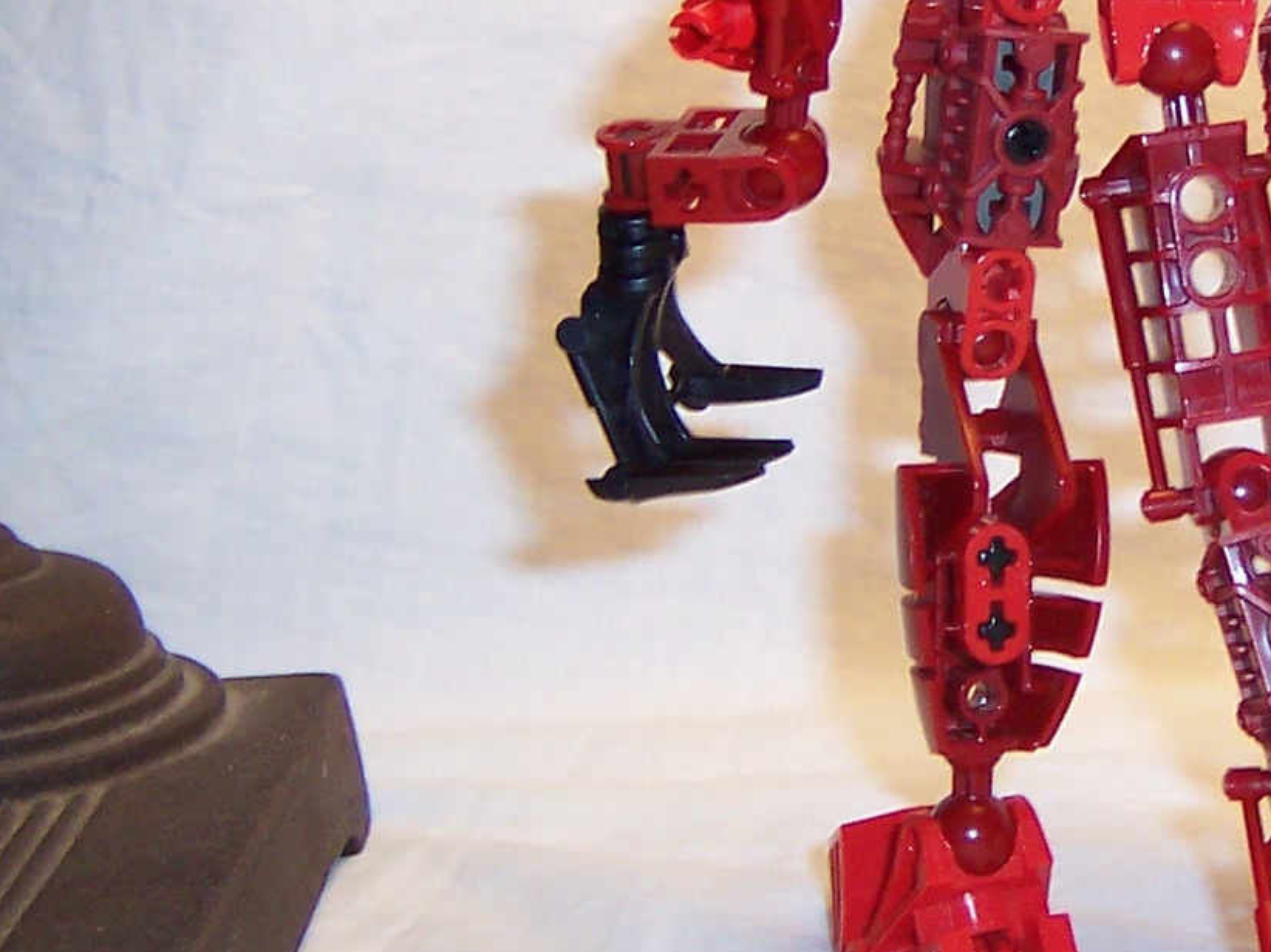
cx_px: 1273
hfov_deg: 21.3
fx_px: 3267
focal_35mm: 89
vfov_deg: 16.5
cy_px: 224
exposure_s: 1/60
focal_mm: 5.6
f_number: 2.8
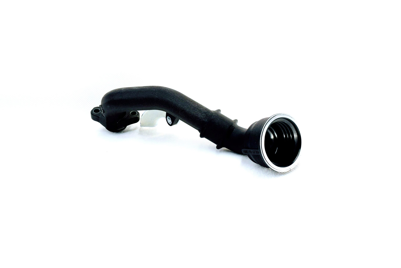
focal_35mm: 38
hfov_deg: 51.3
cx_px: 200
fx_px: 418
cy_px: 134
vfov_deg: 35.6
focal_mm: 25
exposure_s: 1/200
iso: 400
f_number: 7.1
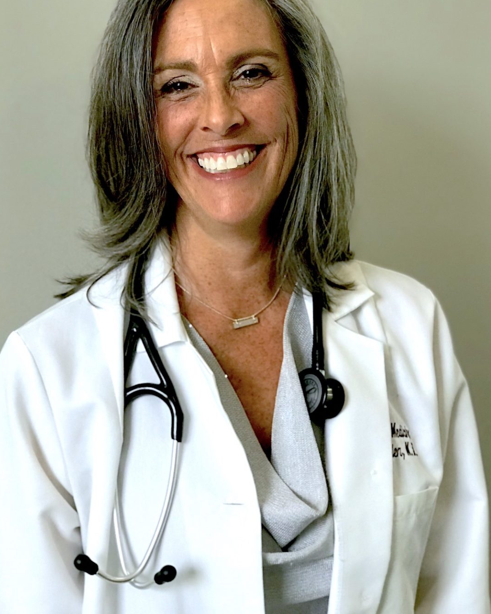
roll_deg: +0.1
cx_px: 238
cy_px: 264
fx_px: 1163
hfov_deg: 23.8
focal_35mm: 64
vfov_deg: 29.5
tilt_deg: -11.4
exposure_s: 1/60
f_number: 2.8
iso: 125
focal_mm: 6.6
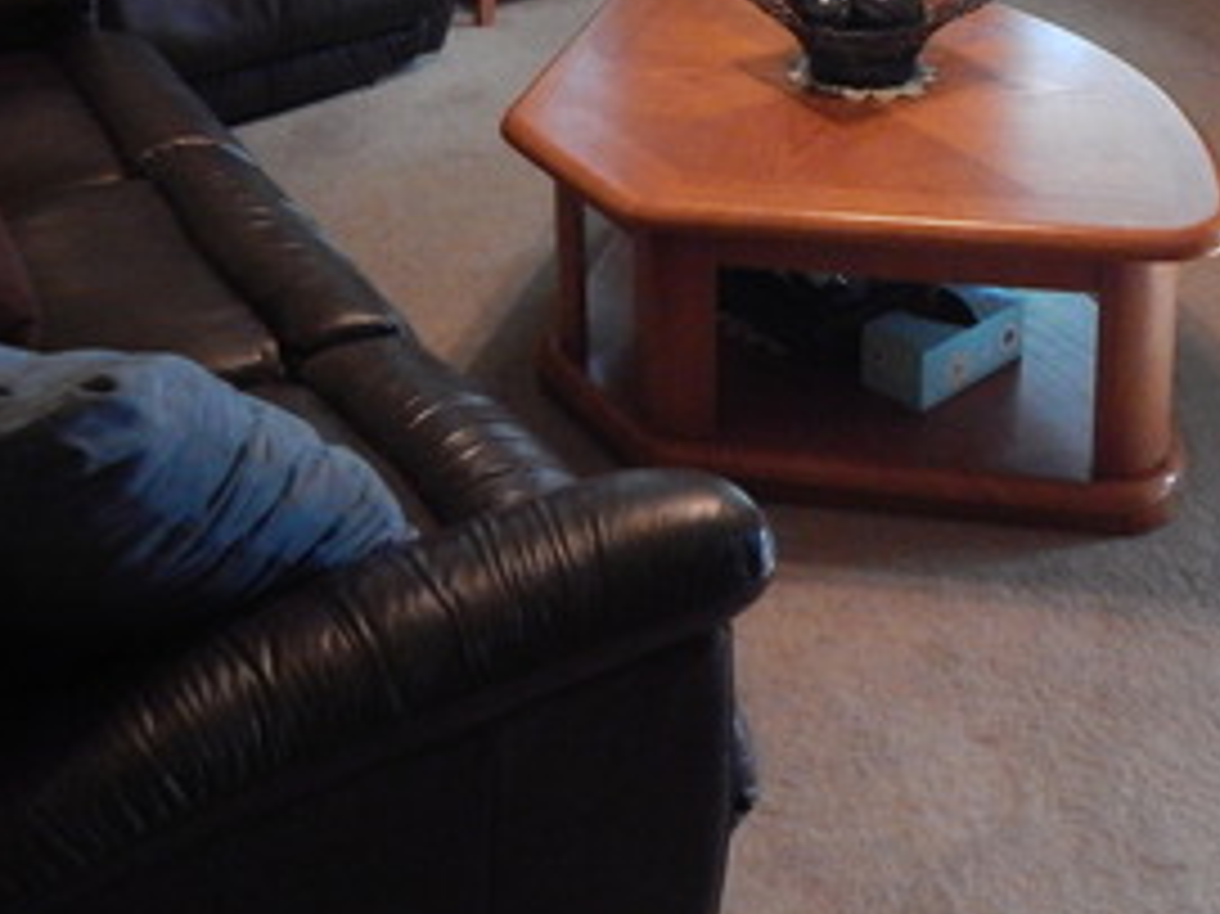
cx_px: 963
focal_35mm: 52
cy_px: -144
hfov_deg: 35.7
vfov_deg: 25.5
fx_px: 1832
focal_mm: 4
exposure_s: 1/30
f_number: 3
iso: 640
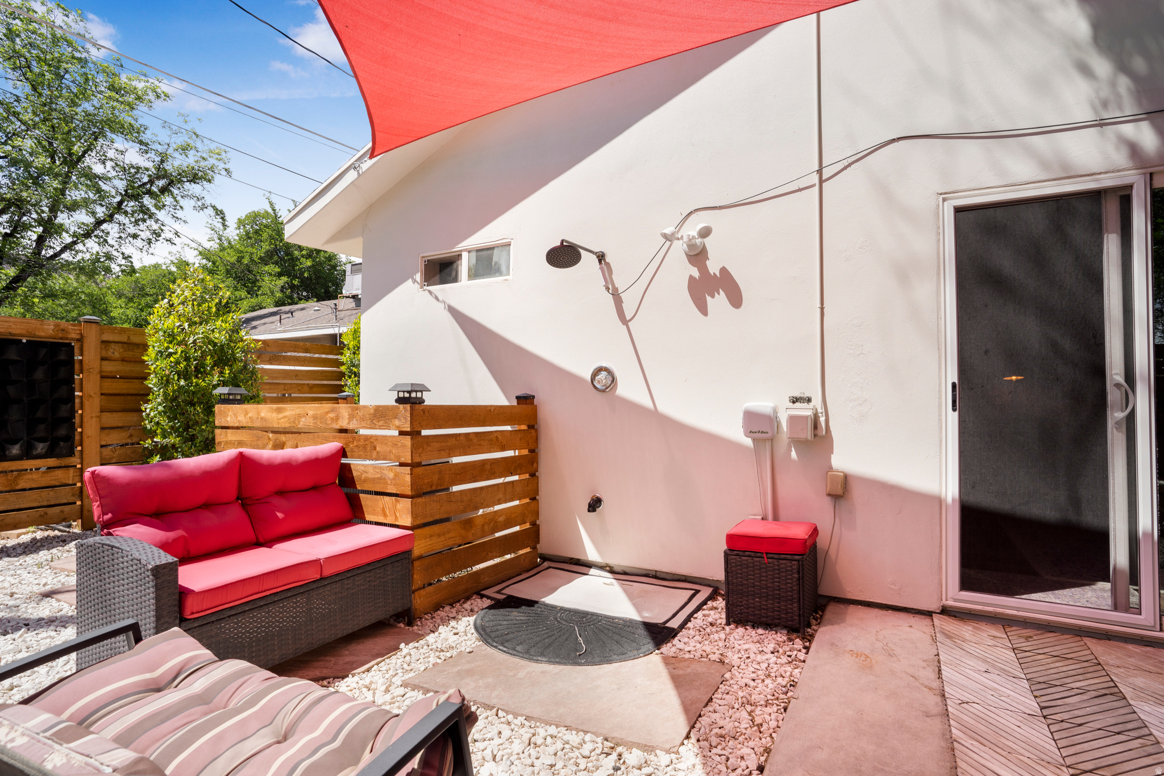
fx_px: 582
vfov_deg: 67.4
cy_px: 388
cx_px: 582
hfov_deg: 90.0
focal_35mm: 18
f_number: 9
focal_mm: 18
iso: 250
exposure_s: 1/640
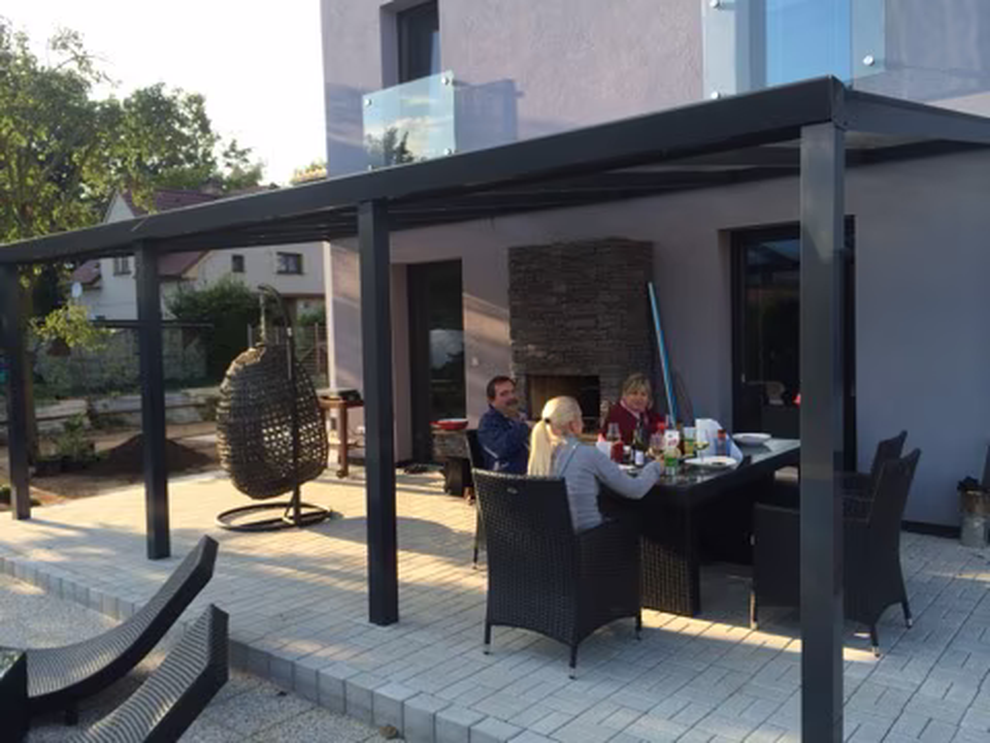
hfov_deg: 60.0
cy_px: 372
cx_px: 495
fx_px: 858
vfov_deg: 46.8
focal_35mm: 30
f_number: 2.2
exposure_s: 1/483
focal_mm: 4.12
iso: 32
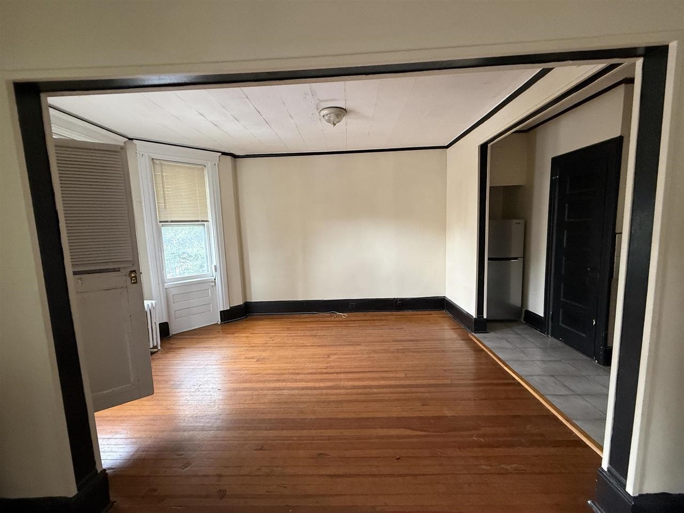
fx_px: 277
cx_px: 342
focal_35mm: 14
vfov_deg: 85.7
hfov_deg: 102.1
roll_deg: +1.2
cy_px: 256
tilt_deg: -5.8
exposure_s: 1/60
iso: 400
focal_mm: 2.22
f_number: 2.2
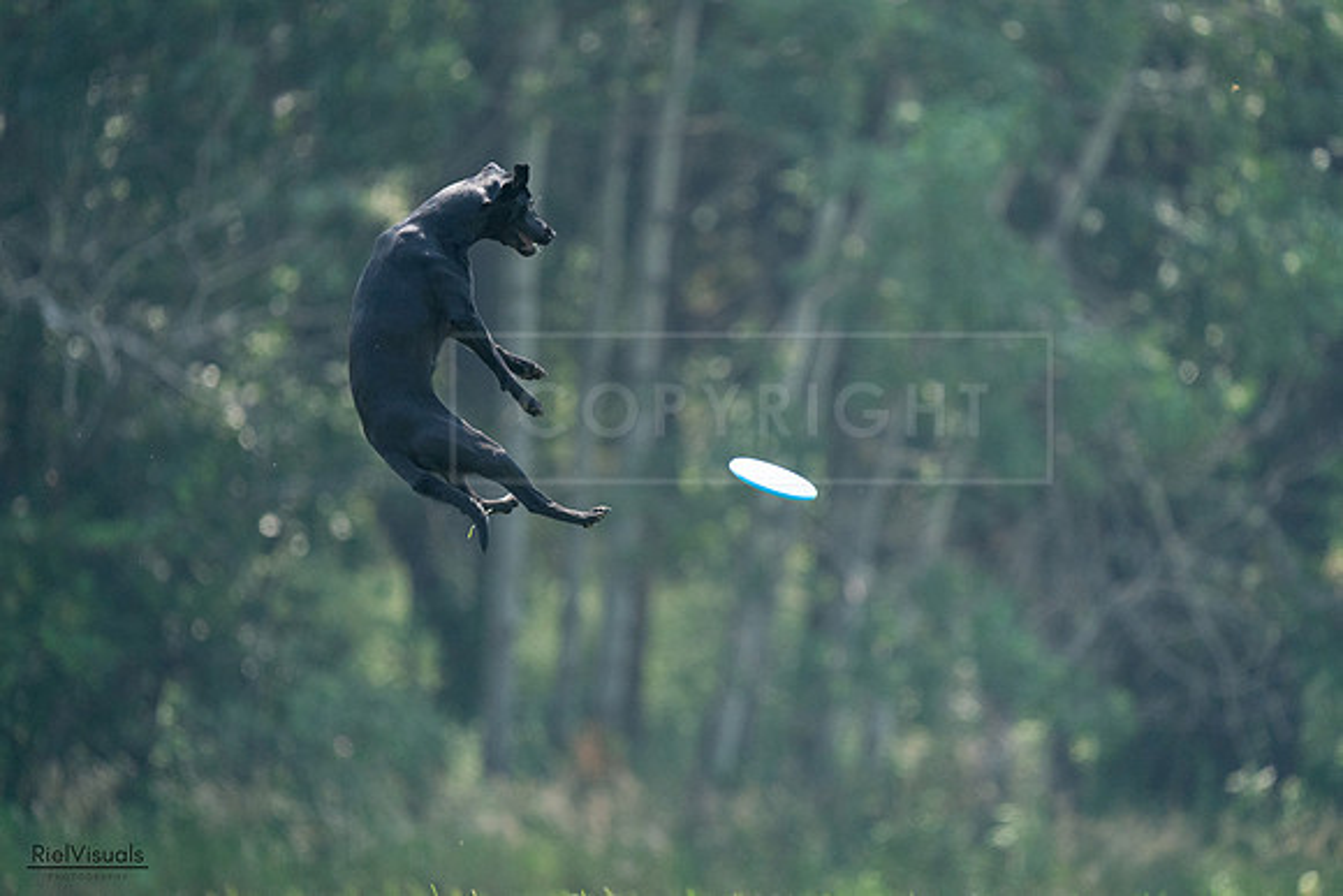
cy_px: 448
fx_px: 22388
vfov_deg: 2.3
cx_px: 672
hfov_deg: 3.4
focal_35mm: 600
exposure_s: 1/4000
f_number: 6.3
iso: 5000
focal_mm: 600
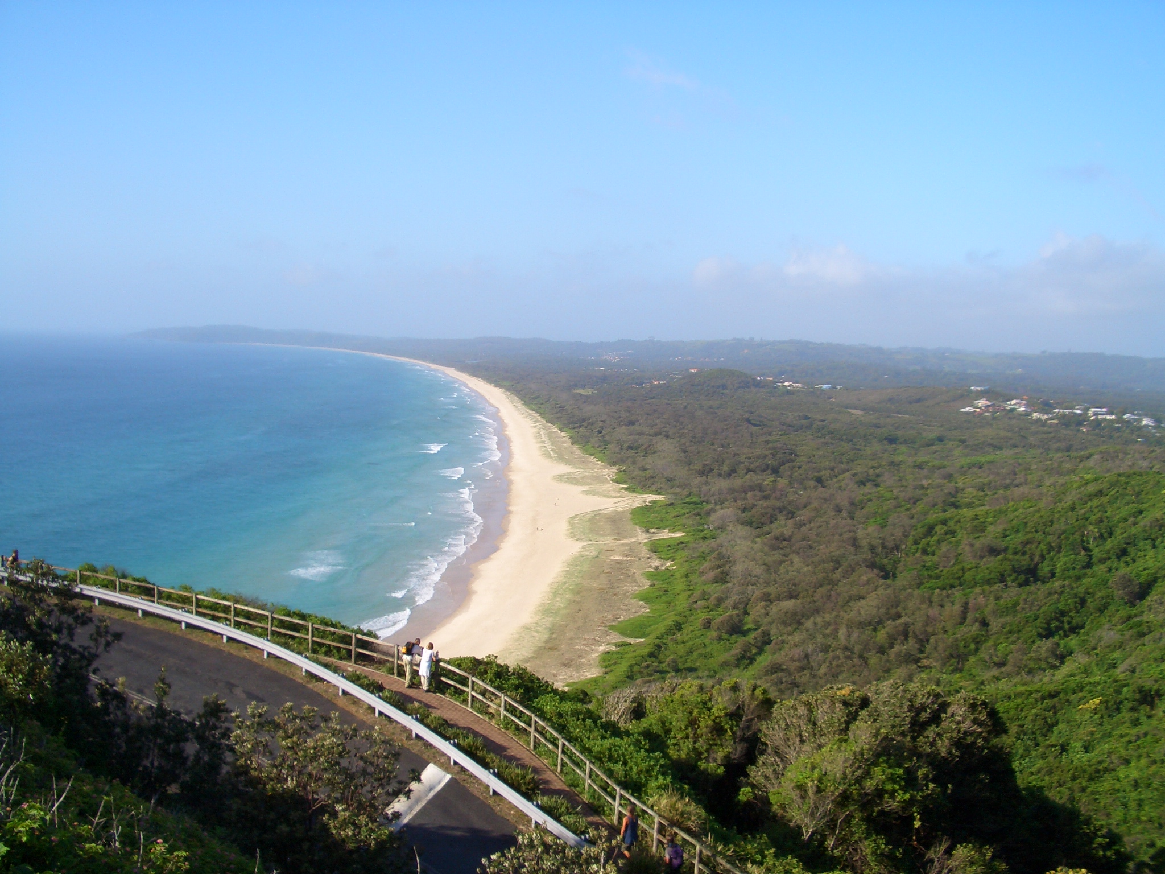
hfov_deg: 52.6
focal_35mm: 35
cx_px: 582
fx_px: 1178
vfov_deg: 40.7
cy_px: 437
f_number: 4.3
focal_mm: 5.8
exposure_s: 1/400
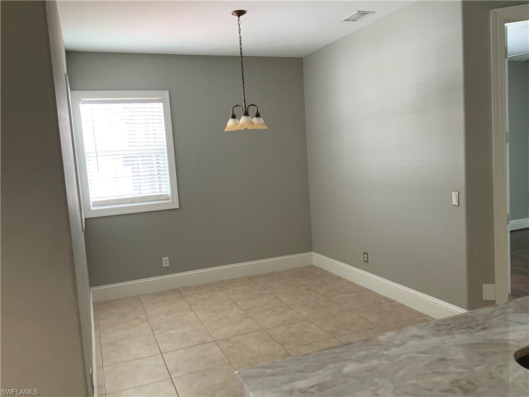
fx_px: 443
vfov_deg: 48.2
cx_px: 264
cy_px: 198
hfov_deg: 61.7
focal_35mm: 29
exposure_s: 1/60
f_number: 1.8
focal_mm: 3
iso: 160
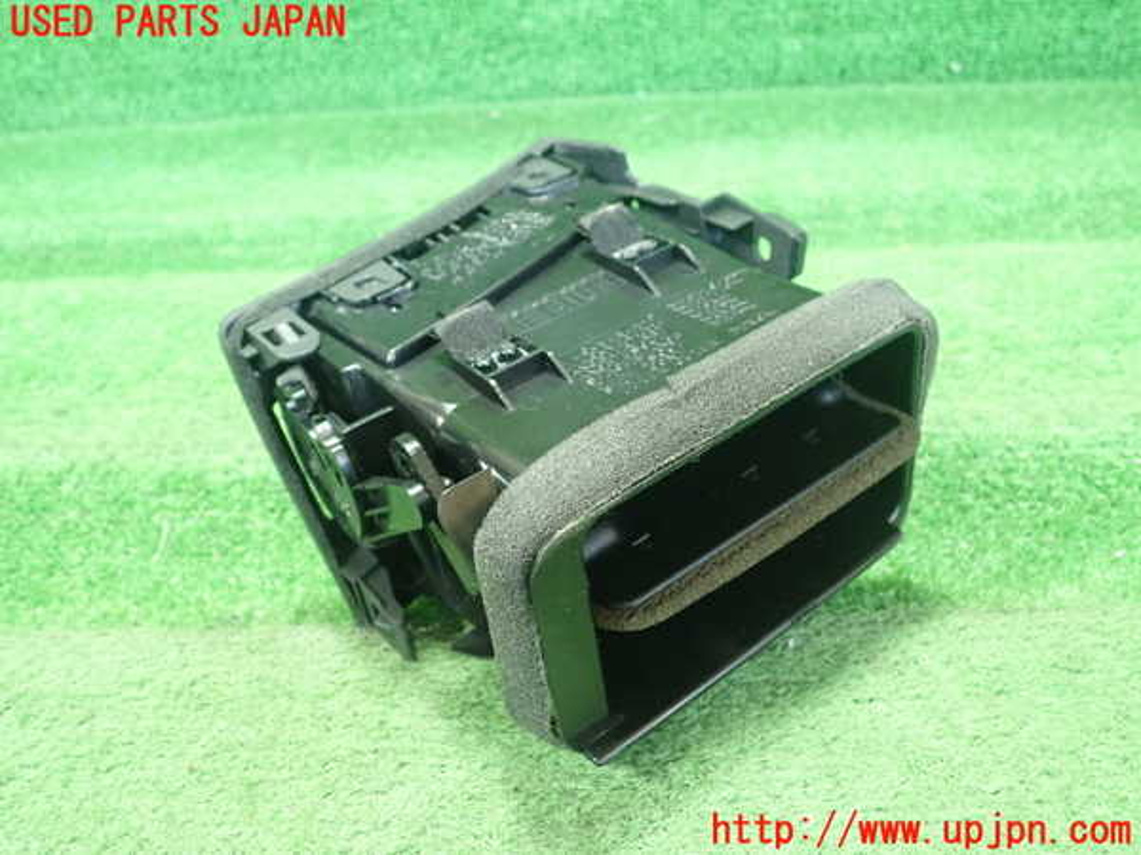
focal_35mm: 30
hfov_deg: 60.0
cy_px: 428
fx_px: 989
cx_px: 570
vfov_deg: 46.8
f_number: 2.3
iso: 800
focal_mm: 5.5
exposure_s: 1/80
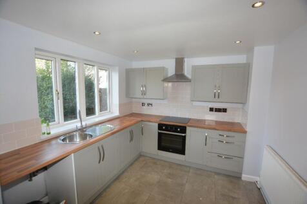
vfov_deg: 77.3
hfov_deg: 100.4
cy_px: 102
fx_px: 128
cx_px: 154
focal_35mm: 15
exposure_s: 1/60
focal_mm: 10
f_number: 4
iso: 220
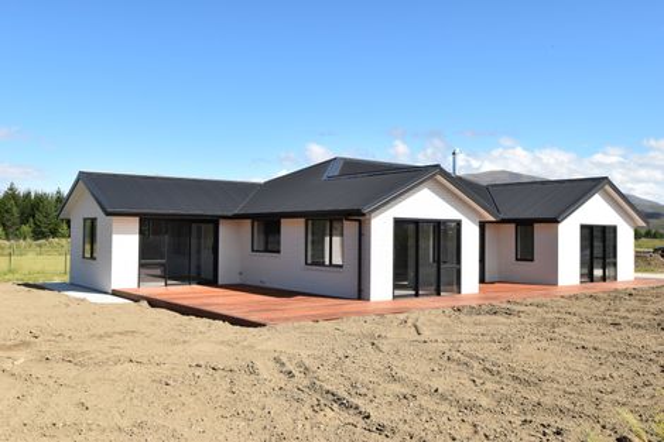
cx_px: 332
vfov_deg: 39.9
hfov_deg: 57.2
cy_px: 221
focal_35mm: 33
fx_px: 608
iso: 200
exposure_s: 1/400
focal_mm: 22
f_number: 10
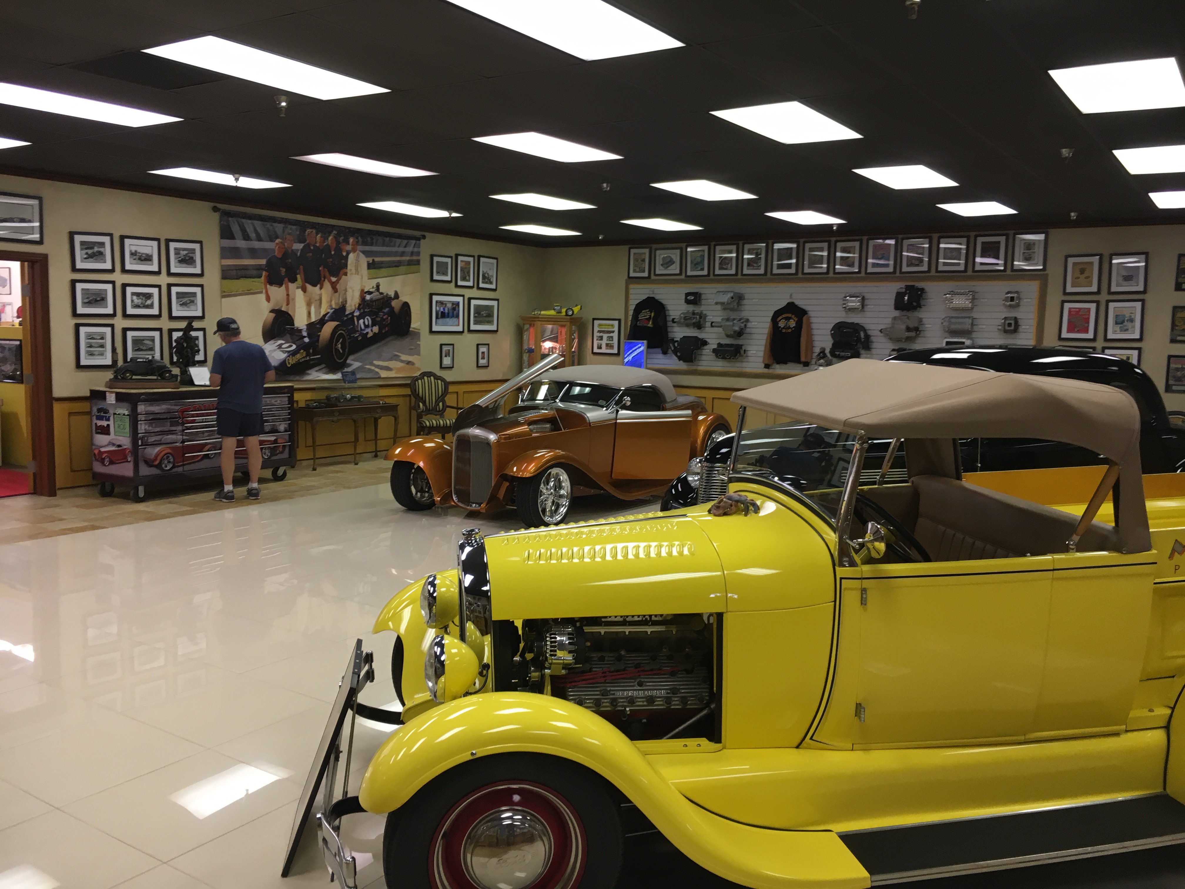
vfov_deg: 48.2
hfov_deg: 61.7
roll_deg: -1.8
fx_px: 993
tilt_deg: -5.7
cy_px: 444
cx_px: 592
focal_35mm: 29
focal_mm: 4.15
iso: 50
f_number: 2.2
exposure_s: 1/30
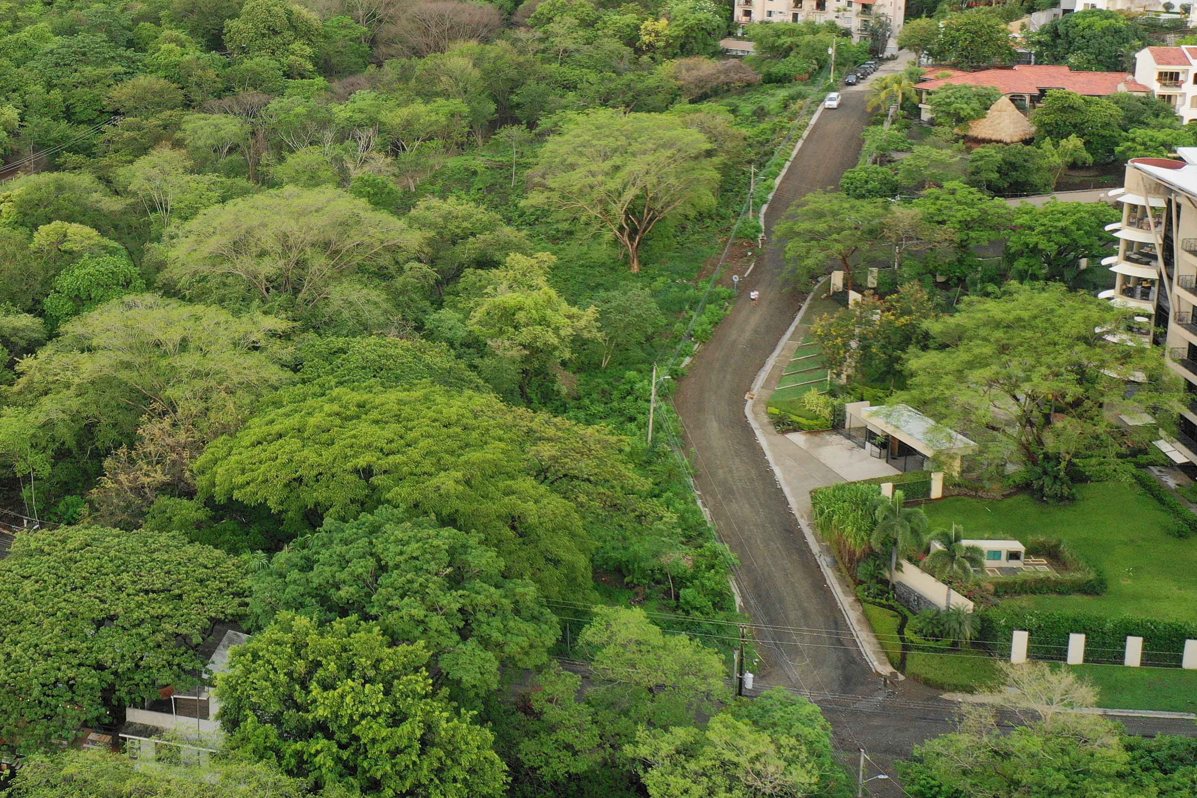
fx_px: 1596
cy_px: 158
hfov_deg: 39.7
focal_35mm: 48
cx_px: 258
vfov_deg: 27.5
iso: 100
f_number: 4
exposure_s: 1/80
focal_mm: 10.26
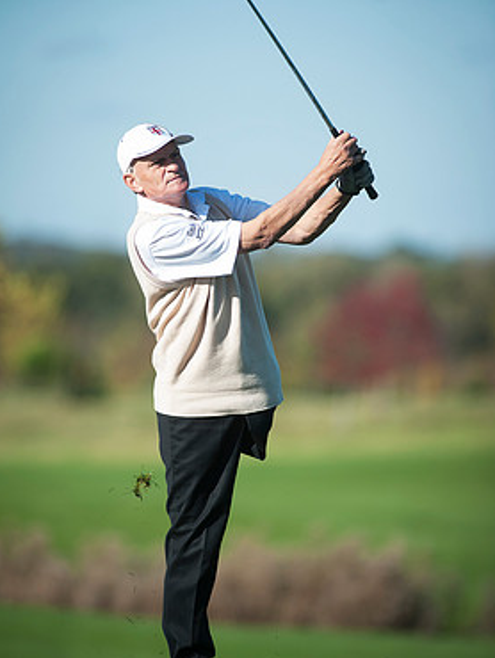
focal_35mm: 350
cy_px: 343
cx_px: 232
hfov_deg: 4.3
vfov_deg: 5.7
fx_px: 6666
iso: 400
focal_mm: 300
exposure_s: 1/3200
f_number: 4
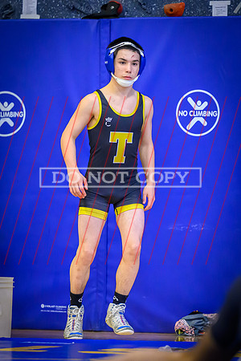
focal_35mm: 269
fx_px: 2704
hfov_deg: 5.1
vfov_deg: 7.6
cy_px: 184
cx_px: 135
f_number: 2.8
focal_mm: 150
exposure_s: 1/640
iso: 6400
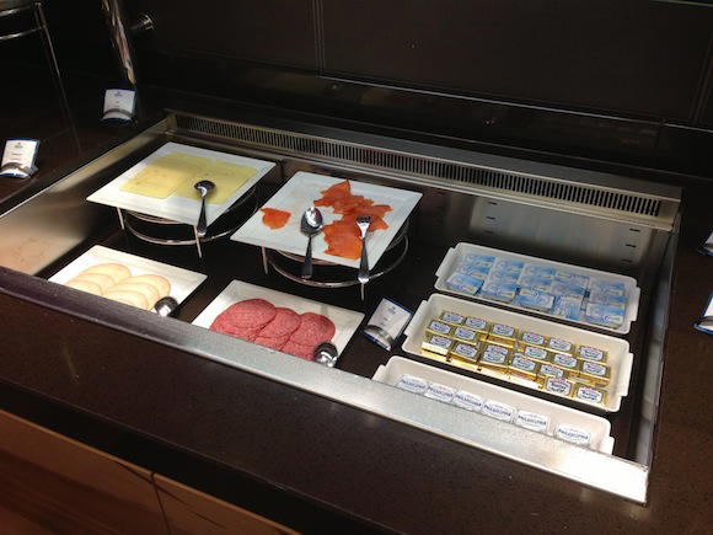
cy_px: 268
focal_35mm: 33
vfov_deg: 42.9
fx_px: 680
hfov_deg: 55.4
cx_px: 356
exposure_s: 1/120
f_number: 2.4
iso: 100
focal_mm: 4.13
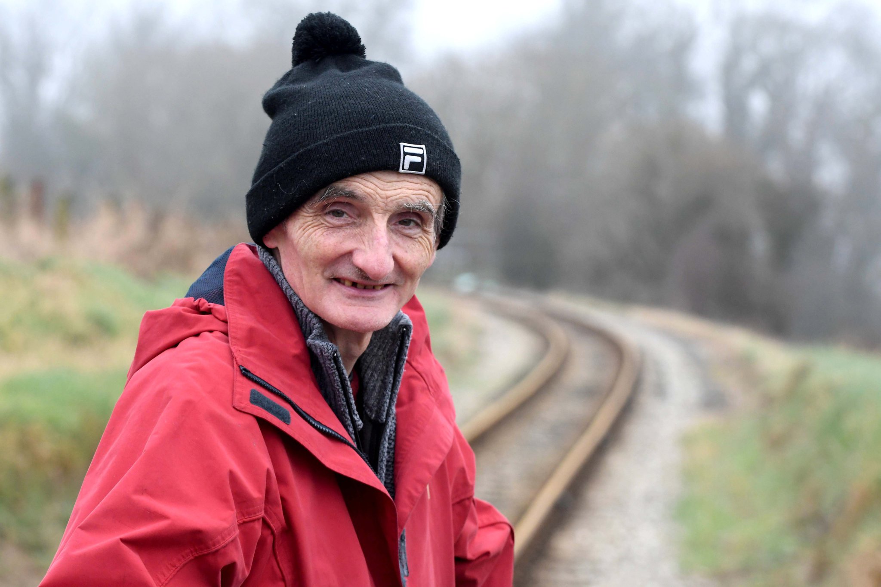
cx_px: 440
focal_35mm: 188
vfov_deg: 7.3
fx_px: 4588
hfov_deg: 11.0
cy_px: 294
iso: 1600
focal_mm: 125
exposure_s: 1/500
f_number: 11
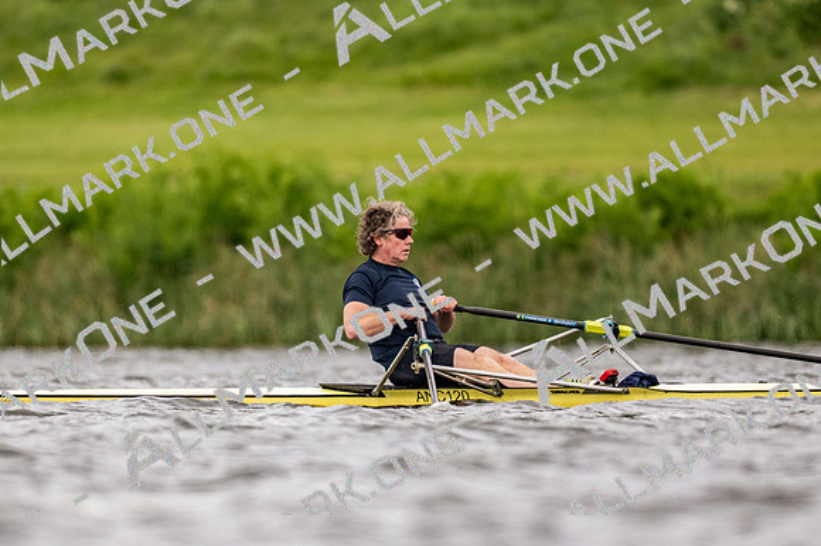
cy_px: 273
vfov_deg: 1.5
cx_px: 410
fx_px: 20513
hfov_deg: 2.3
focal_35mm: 900
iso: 800
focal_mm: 600
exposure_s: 1/2500
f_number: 4
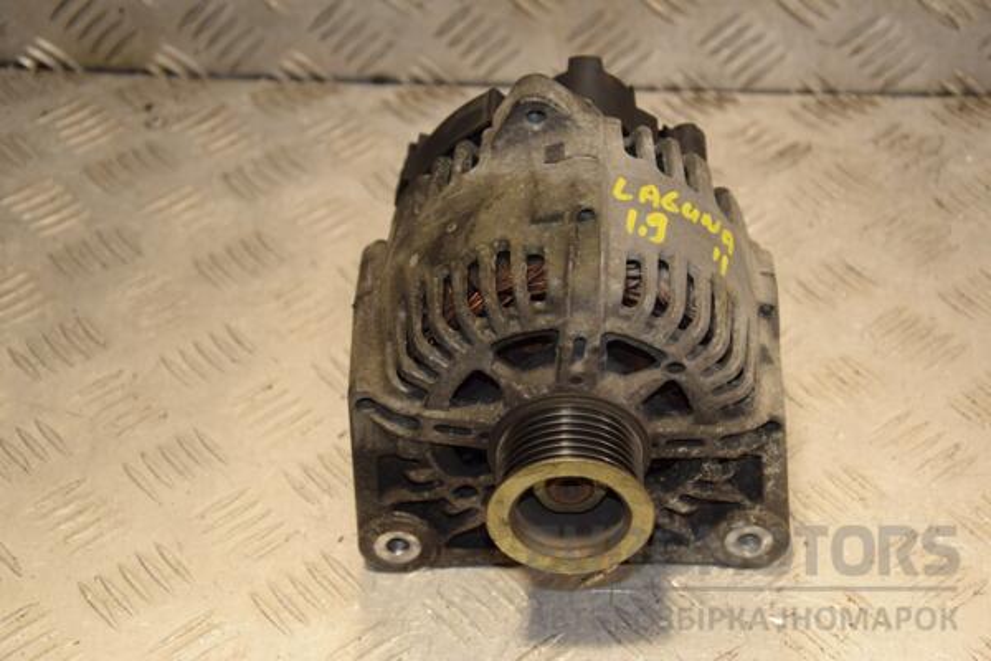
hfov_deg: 26.0
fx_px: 2147
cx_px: 496
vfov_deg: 17.5
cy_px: 330
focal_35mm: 78
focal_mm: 52
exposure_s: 1/200
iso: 800
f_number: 5.6
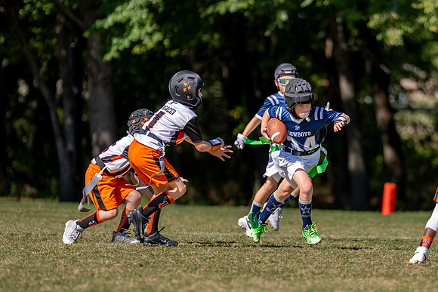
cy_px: 170
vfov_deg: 3.7
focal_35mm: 372
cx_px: 291
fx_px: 4521
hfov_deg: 5.5
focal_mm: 200
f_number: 2.8
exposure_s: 1/3200
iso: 160
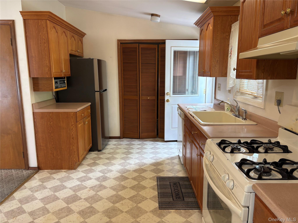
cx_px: 149
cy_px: 112
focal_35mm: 26
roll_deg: +0.9
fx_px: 224
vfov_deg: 53.1
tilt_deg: -9.7
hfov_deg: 67.3
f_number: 1.6
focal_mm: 5.96
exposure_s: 1/60
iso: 80
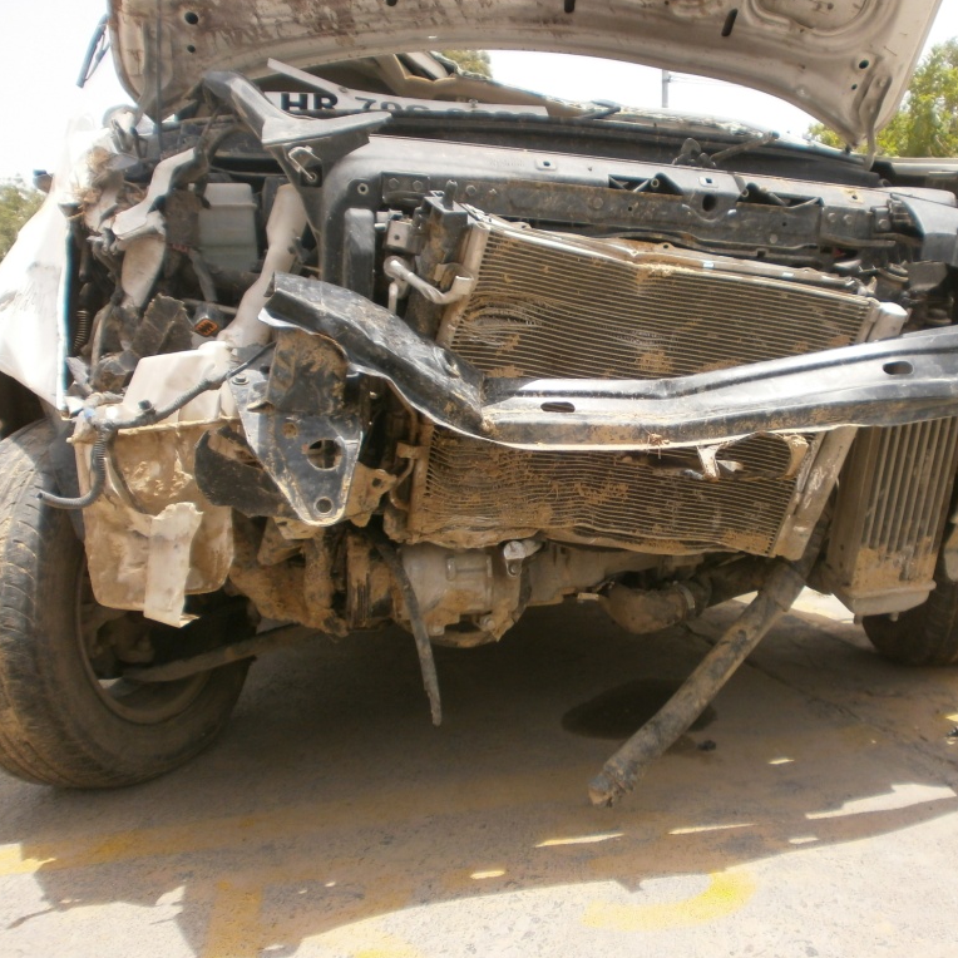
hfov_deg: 50.4
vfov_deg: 51.1
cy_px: 478
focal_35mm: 32
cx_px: 616
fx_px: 1002
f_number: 2.9
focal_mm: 4.8
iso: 100
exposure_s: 1/640
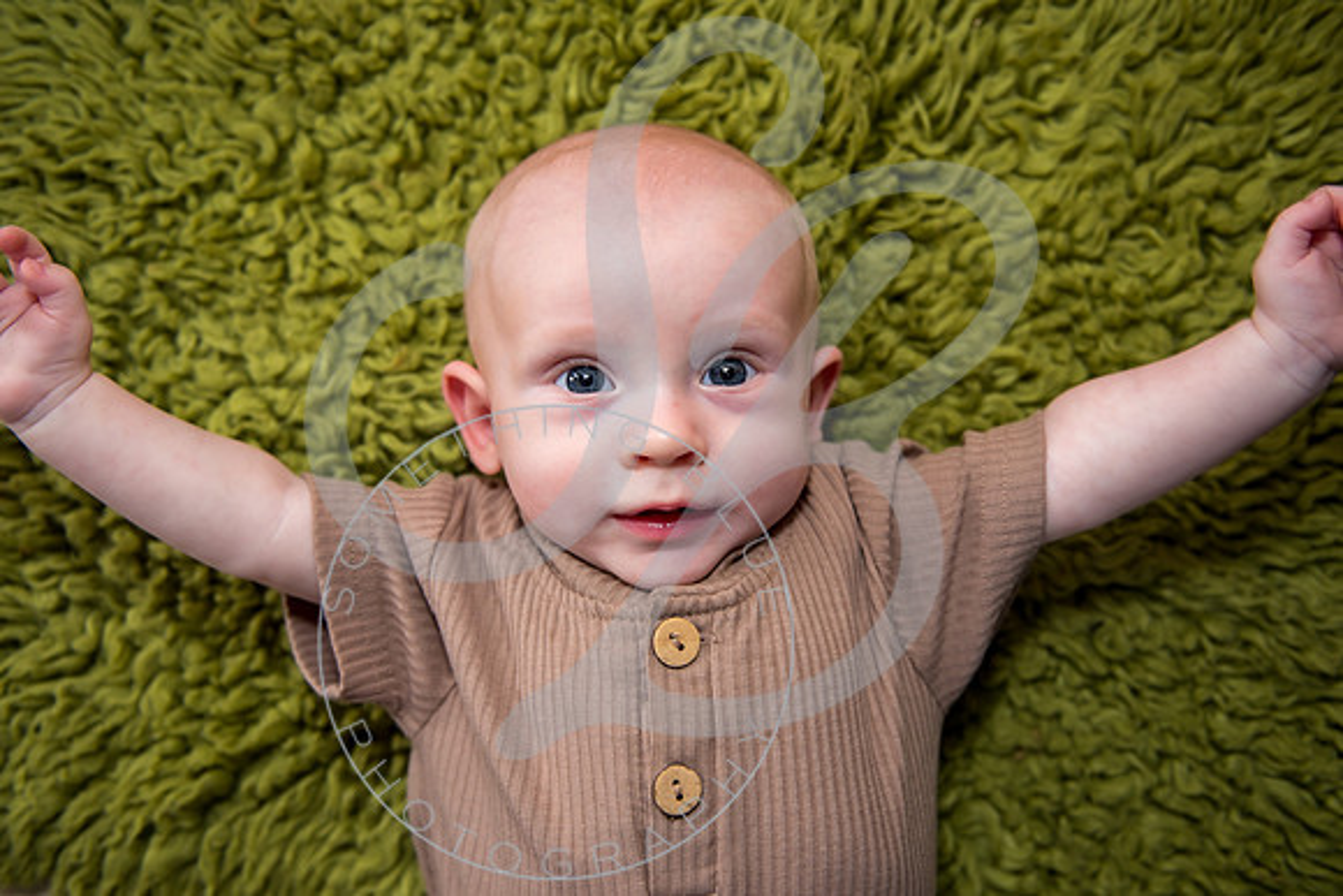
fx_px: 1352
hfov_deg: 52.8
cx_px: 672
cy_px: 448
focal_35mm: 36
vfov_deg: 36.7
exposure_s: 1/125
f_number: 2.8
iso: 200
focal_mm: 32
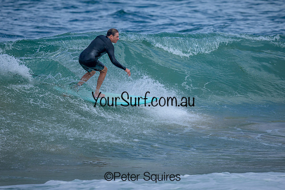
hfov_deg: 1.9
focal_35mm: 1095
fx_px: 8673
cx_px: 149
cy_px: 73
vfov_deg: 1.3
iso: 450
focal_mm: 800
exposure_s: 1/2500
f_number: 6.3
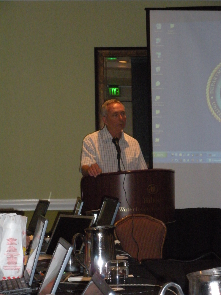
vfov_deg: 19.6
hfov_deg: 14.8
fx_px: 851
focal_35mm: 100
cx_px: 110
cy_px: 148
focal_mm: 17.4
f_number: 5
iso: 800
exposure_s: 1/125
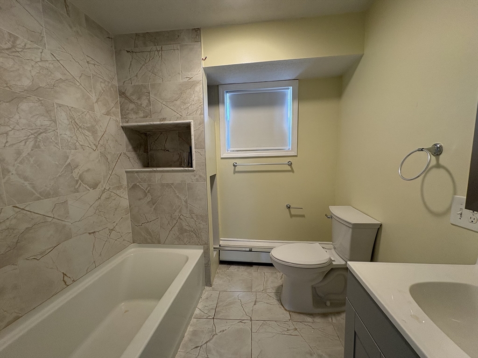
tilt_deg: -5.8
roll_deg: +1.4
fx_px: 193
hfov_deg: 102.1
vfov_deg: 85.7
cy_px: 179
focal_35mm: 14
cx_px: 239
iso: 200
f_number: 2.2
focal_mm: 2.22
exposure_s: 1/60
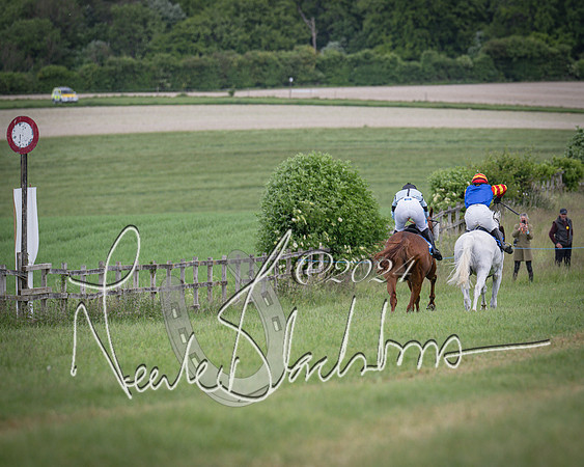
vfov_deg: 4.5
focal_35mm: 347
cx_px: 332
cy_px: 233
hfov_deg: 5.6
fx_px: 6003
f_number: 4
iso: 400
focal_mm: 200
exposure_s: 1/1600
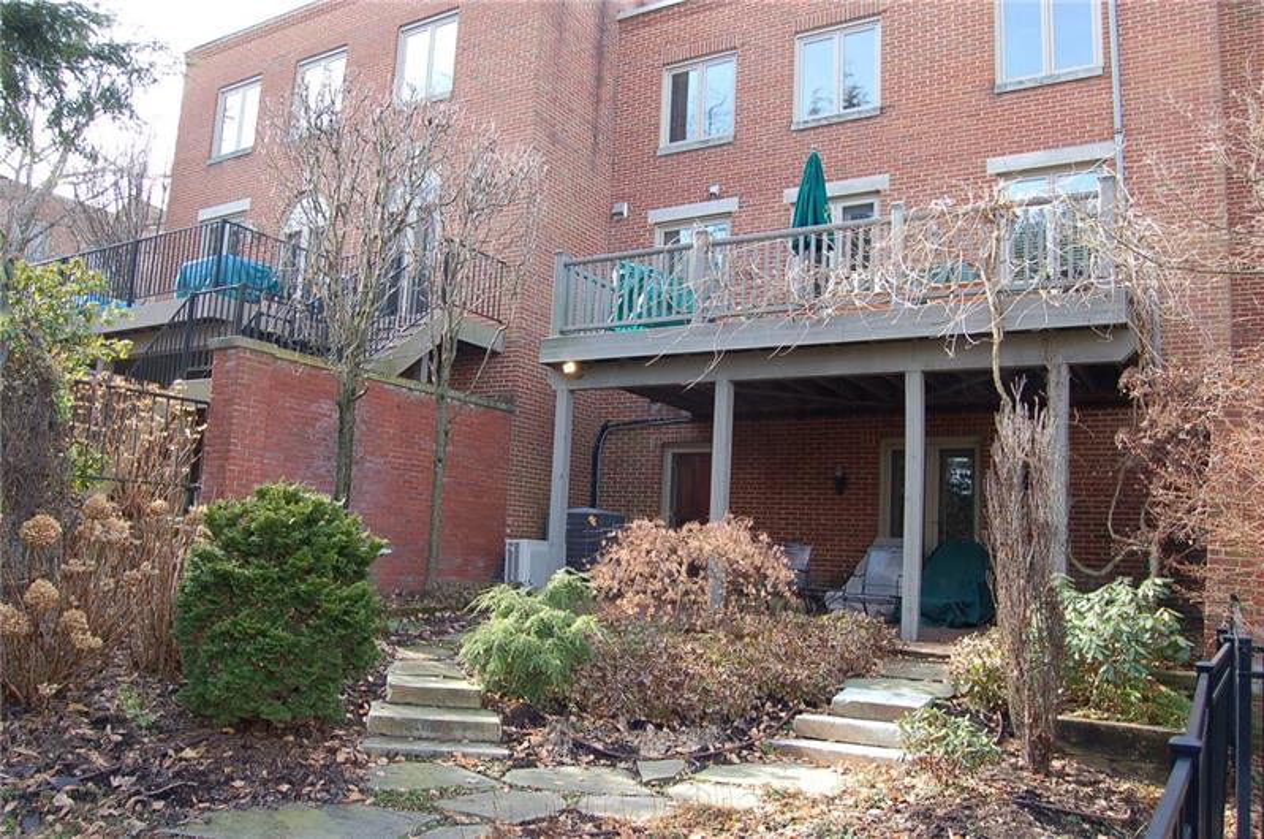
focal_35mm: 27
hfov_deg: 67.5
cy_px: 420
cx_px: 632
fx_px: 946
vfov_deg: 47.8
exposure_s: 1/125
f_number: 5.6
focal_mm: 18
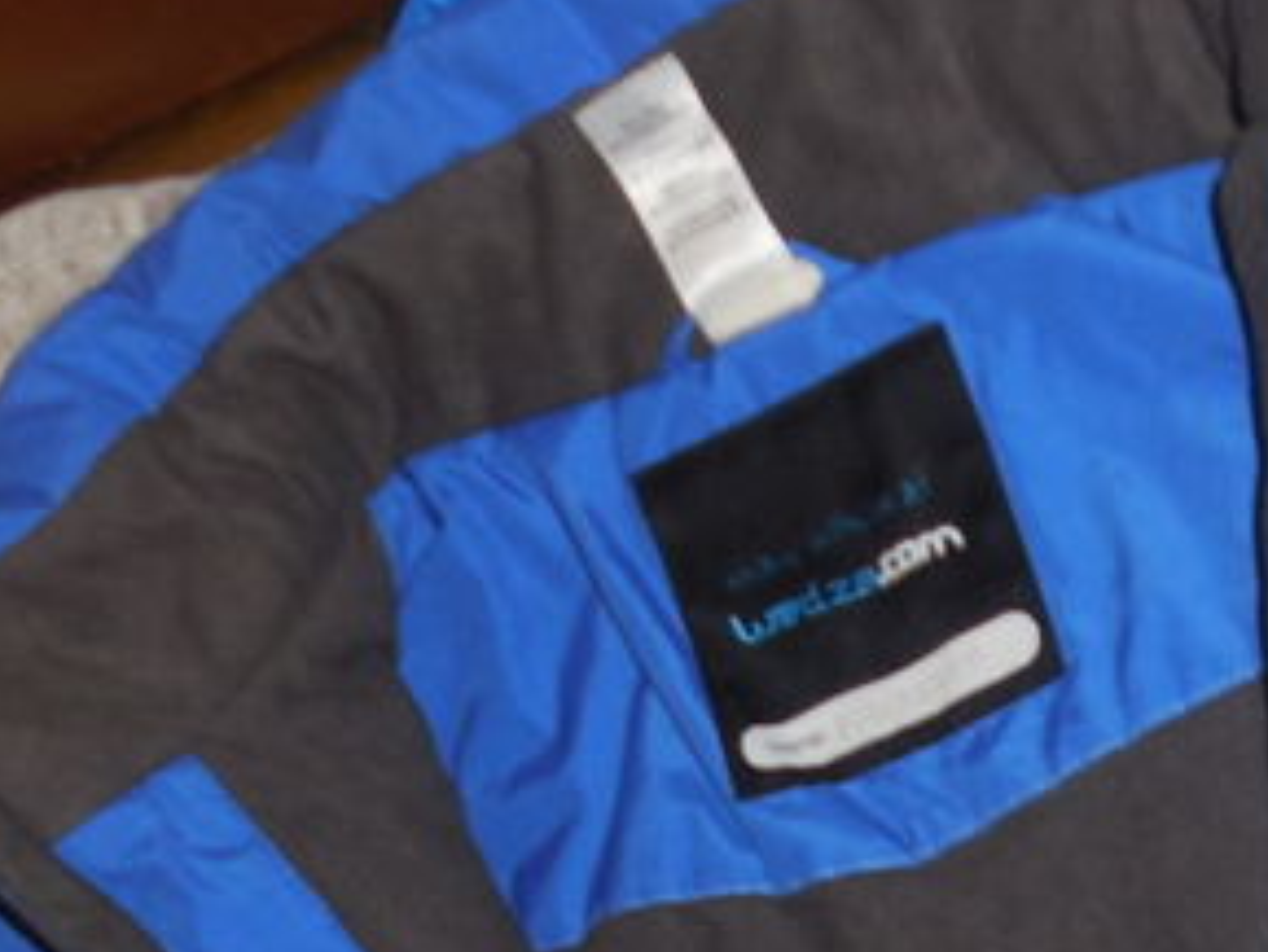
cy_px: 1522
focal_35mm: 90
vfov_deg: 15.0
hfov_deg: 20.7
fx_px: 3298
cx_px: 1413
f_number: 3.5
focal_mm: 4.6
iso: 125
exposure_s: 1/25
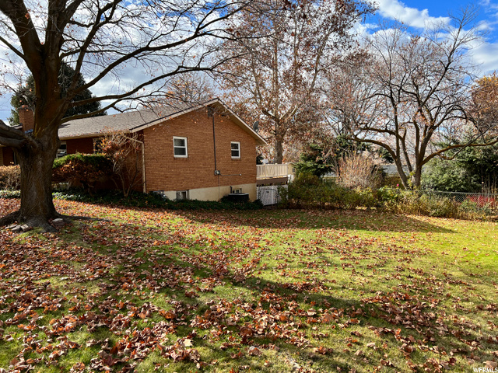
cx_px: 249
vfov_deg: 53.1
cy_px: 186
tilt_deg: -3.6
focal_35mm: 26
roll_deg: +1.7
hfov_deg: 67.3
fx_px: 374
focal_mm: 5.7
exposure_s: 1/1901
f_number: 1.5
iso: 50
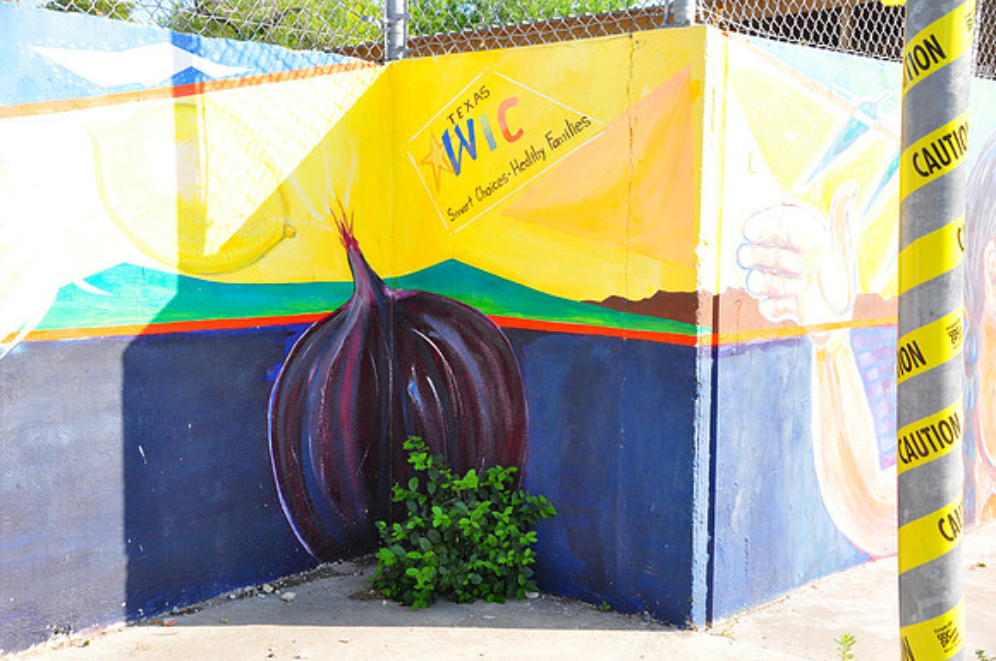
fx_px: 1285
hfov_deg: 42.4
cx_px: 498
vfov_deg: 28.9
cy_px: 330
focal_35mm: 46
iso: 800
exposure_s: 1/400
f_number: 10
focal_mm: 31
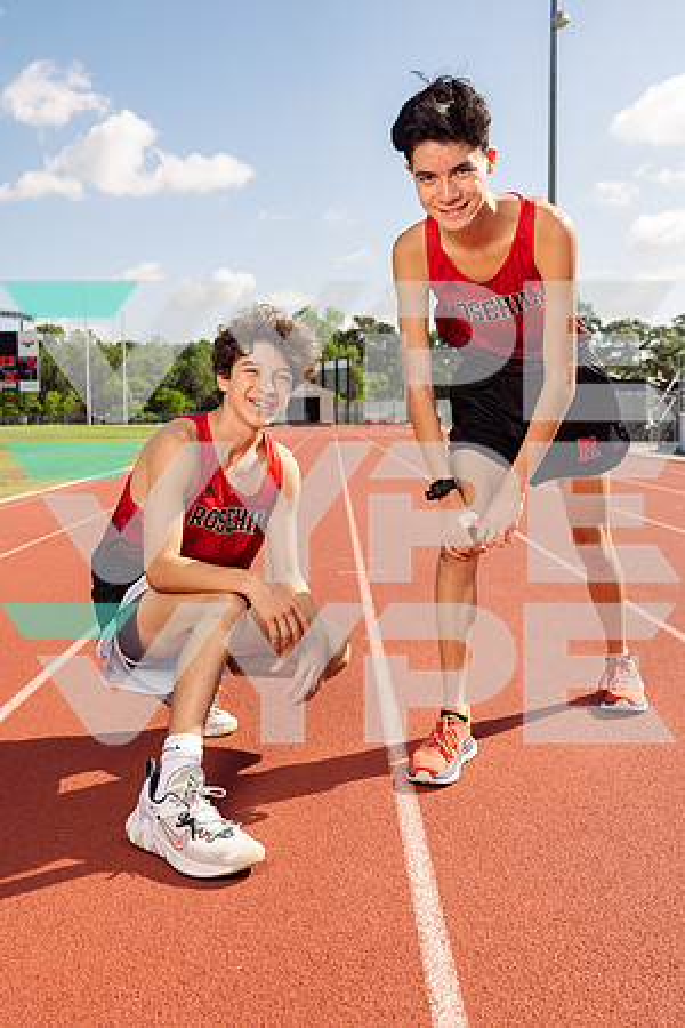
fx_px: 999
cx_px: 342
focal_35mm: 35
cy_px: 514
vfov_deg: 54.4
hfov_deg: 37.9
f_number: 5.6
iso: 125
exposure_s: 1/250
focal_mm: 35
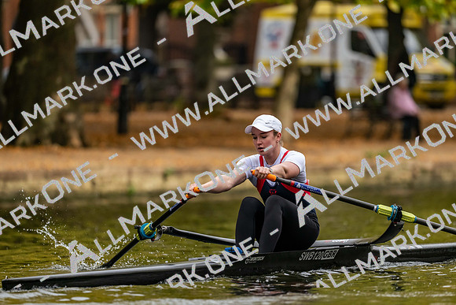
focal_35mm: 400
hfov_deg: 5.2
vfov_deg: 3.4
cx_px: 228
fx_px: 5068
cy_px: 152
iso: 1600
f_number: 4.5
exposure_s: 1/2500
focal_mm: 400
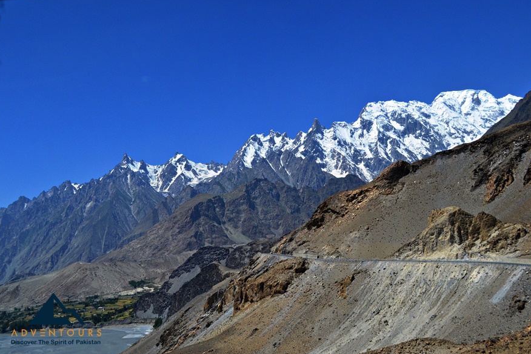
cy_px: 176
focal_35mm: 37
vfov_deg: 35.9
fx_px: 546
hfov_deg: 51.9
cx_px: 268
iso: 400
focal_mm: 24
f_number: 7.1
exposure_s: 1/2000
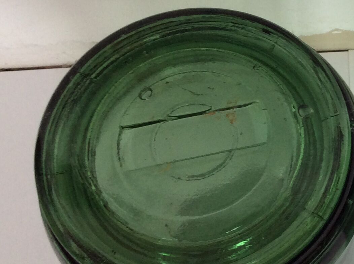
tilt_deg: -66.9
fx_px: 807
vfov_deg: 18.6
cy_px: 127
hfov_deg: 23.3
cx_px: 388
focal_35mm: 79
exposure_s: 1/50
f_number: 2.4
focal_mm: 3.3
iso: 50
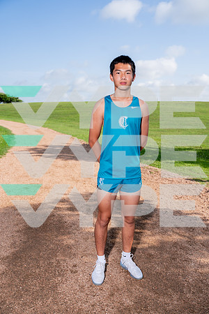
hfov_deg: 41.1
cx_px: 104
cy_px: 157
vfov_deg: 58.7
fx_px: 279
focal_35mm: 32
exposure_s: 1/640
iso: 100
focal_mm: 32
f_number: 4
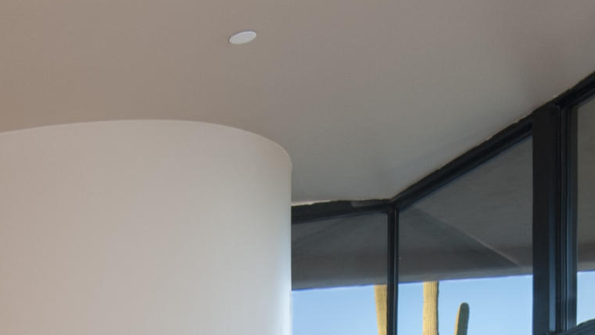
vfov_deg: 11.9
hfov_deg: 23.4
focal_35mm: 91
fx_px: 1436
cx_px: 316
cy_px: 674
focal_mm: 22
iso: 400
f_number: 6.3
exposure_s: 1/13
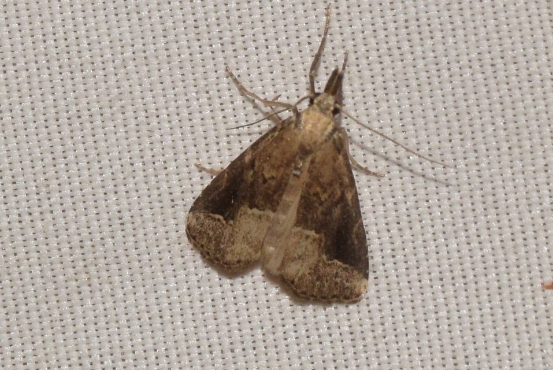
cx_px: 276
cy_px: 185
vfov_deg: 6.6
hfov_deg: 9.8
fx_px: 3229
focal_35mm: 210
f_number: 14
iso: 500
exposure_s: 1/160
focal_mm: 140
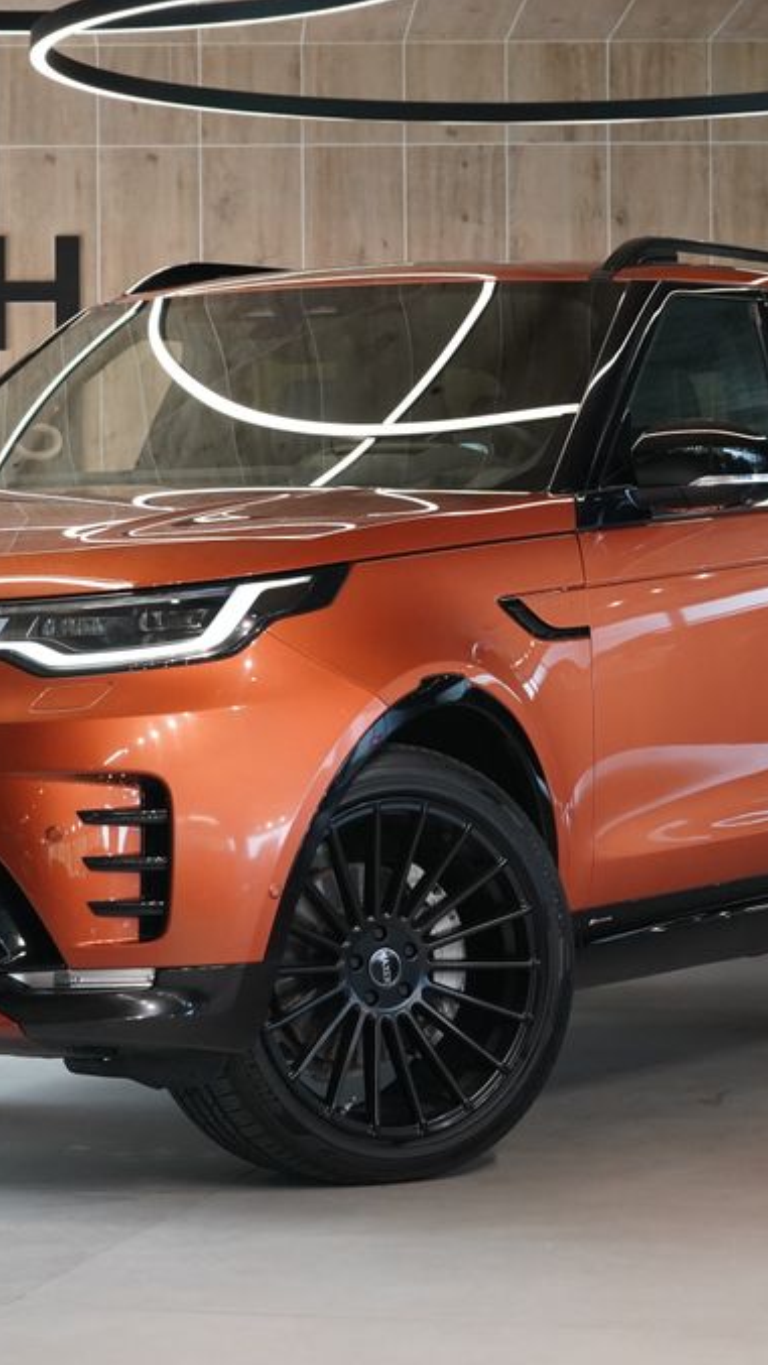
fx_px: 3728
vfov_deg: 20.7
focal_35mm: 103
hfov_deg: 11.8
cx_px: 268
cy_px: 685
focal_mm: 65
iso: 3200
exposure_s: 1/160
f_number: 5.6
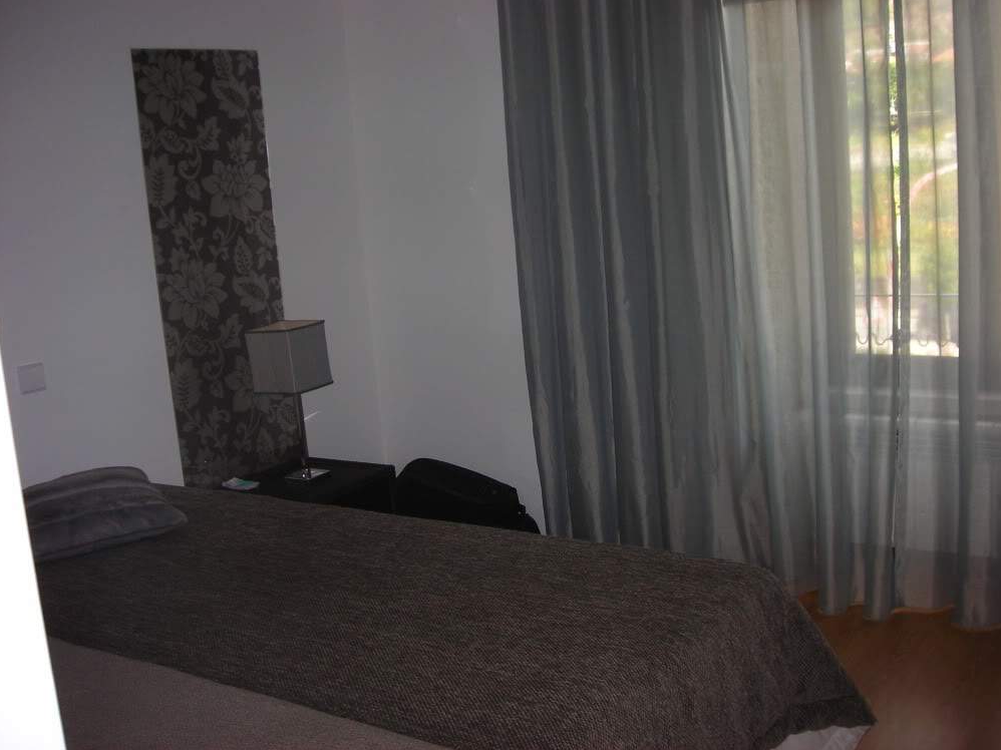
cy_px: 366
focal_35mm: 39
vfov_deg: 36.8
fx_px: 1128
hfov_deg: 47.9
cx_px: 510
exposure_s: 1/60.1
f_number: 3.2
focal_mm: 6.3
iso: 53
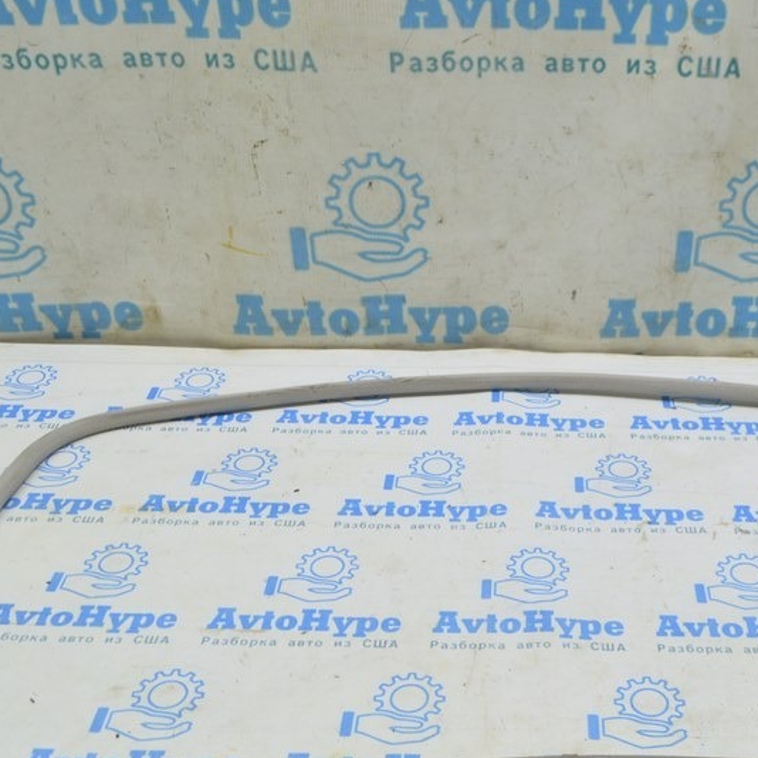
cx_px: 517
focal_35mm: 44
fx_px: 1090
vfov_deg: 38.1
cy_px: 473
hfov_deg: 37.8
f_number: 5.6
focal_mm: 18
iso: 400
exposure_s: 1/20
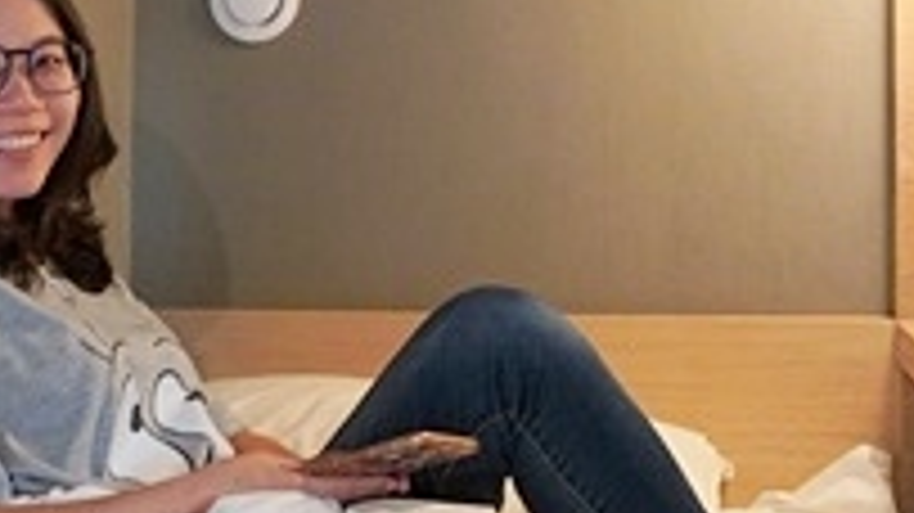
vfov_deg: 17.9
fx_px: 1599
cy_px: 25
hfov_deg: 31.8
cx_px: 567
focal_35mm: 66
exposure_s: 1/4
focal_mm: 16
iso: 1250
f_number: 4
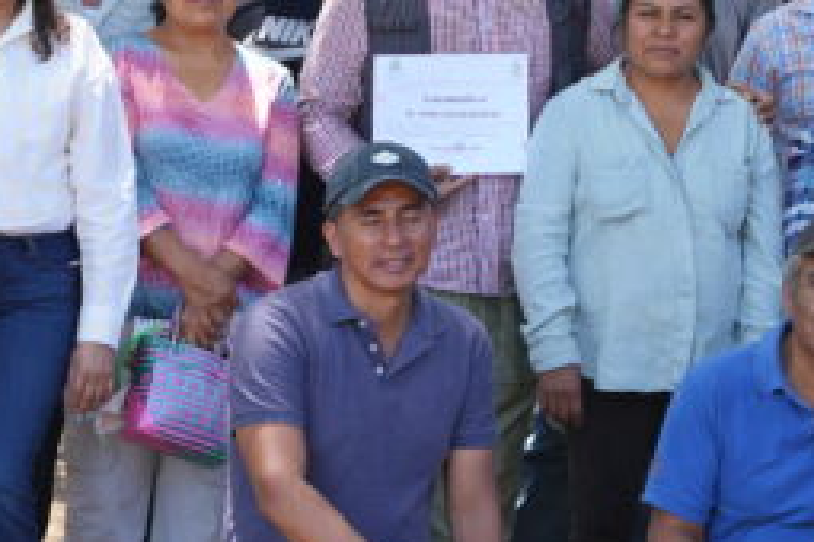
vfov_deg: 6.7
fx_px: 4544
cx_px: 696
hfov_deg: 10.2
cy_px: -263
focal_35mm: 201
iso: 125
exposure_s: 1/160
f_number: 4
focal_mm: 50
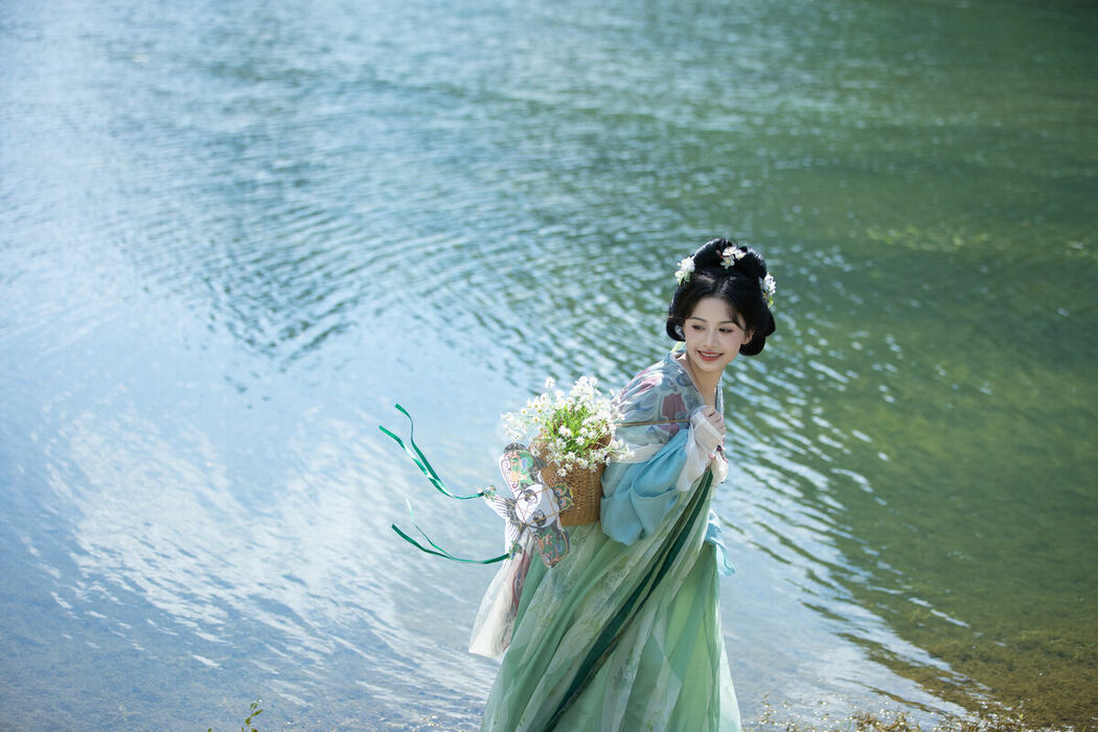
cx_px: 549
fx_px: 2287
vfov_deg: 18.2
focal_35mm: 75
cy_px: 366
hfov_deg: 27.0
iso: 100
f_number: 2.8
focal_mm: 75
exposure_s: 1/1250
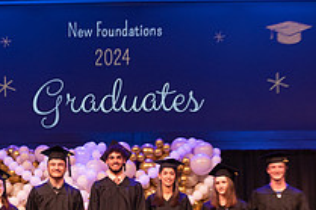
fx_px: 658
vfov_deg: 17.8
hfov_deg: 26.9
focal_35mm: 75
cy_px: 205
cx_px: 115
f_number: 4
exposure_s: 1/200
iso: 1600
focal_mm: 27
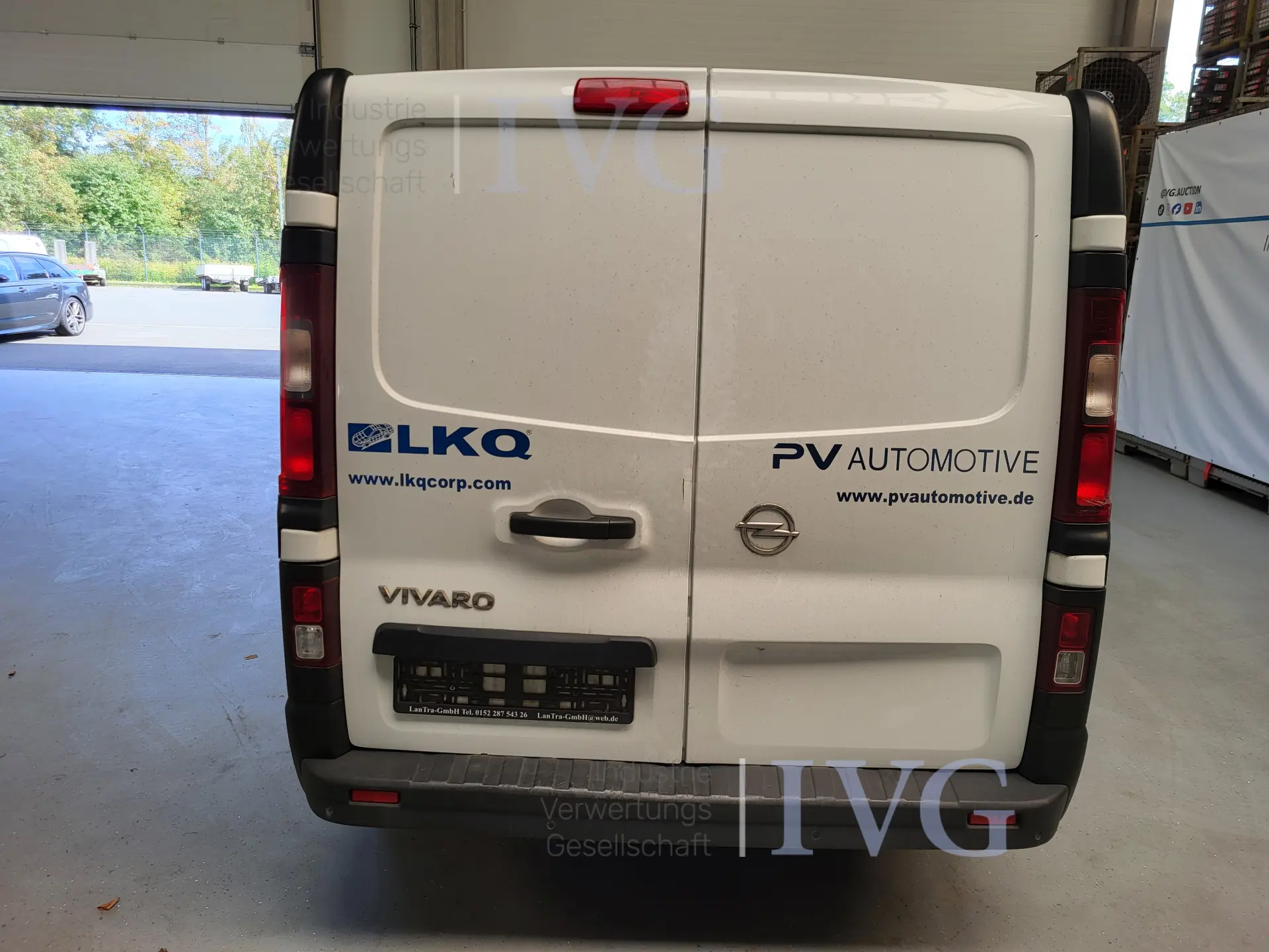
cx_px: 634
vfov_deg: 53.1
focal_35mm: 26
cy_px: 476
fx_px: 953
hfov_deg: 67.3
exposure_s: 1/168
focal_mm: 5.4
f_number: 1.8
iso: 40
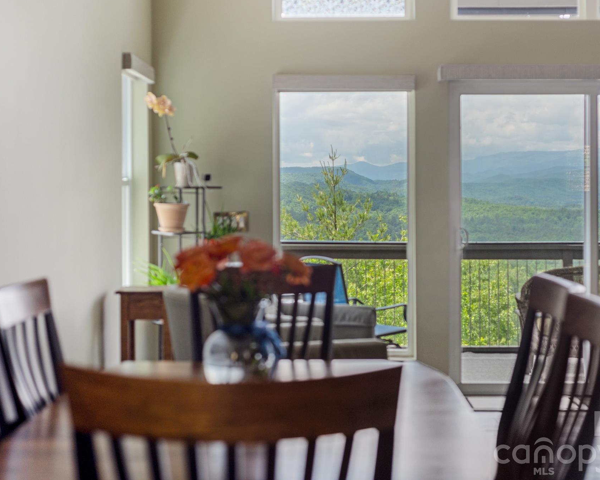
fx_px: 1012
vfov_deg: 26.7
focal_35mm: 57
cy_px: 238
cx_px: 344
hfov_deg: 33.0
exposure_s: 1/250
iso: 160
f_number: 3.2
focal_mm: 50
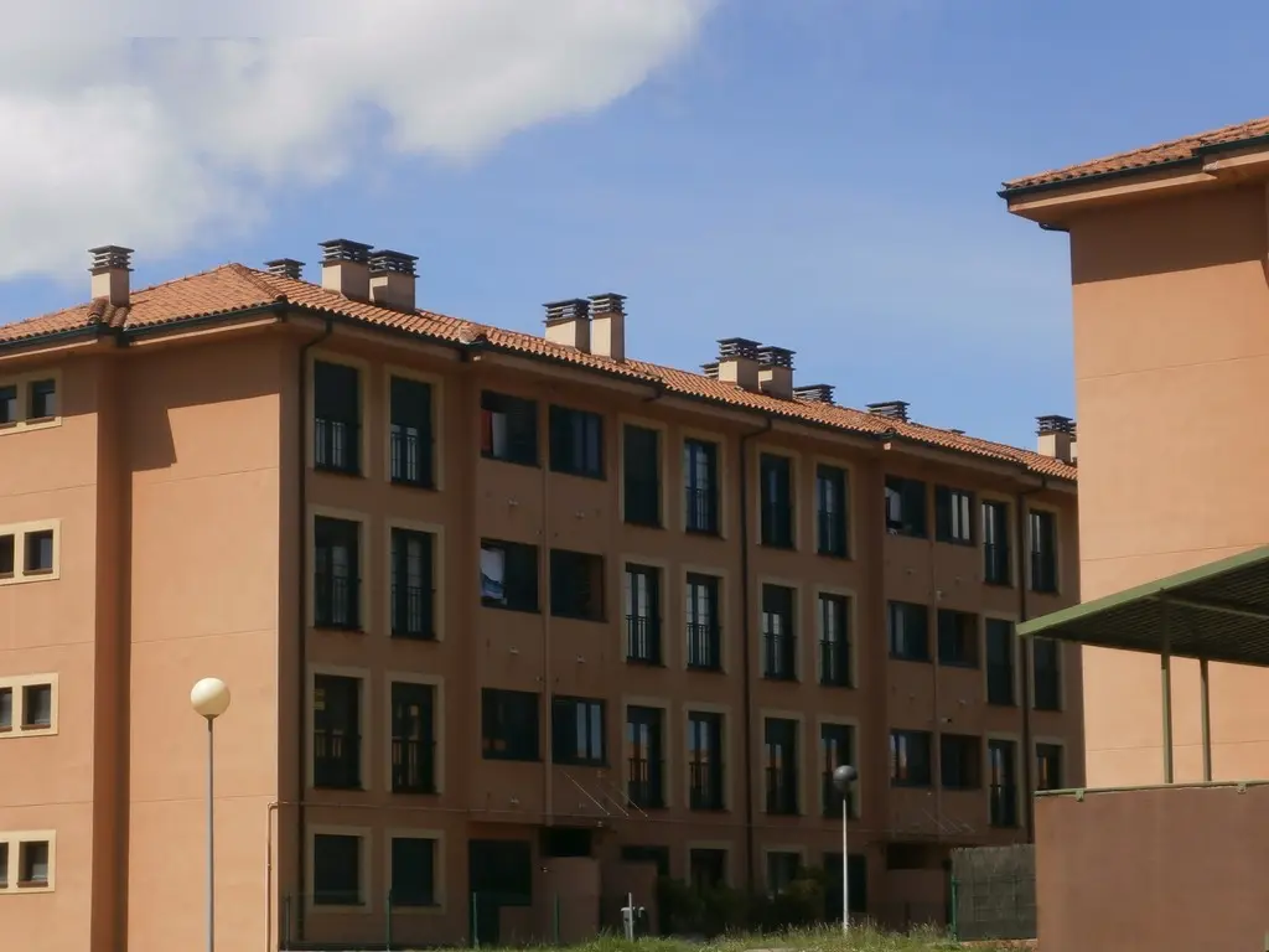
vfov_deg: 17.0
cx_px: 634
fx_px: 3189
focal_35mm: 87
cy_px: 476
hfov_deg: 22.5
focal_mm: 15.4
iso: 80
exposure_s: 1/800
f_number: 4.9
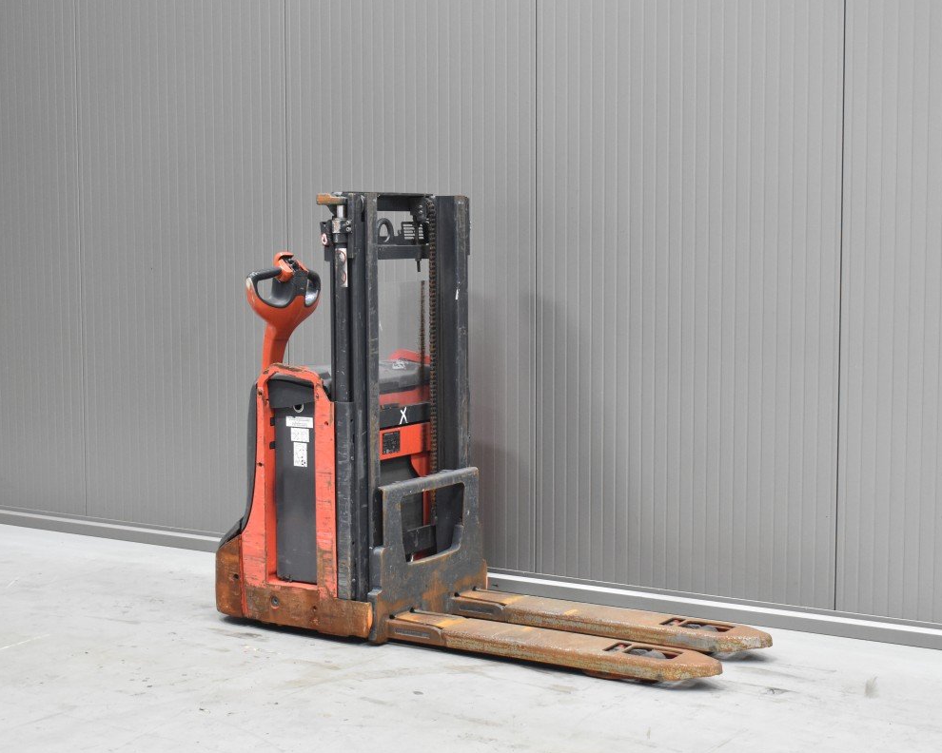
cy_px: 375
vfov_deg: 26.2
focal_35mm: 58
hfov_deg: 32.5
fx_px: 1617
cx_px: 506
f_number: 5.6
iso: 2000
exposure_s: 1/40
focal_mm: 34
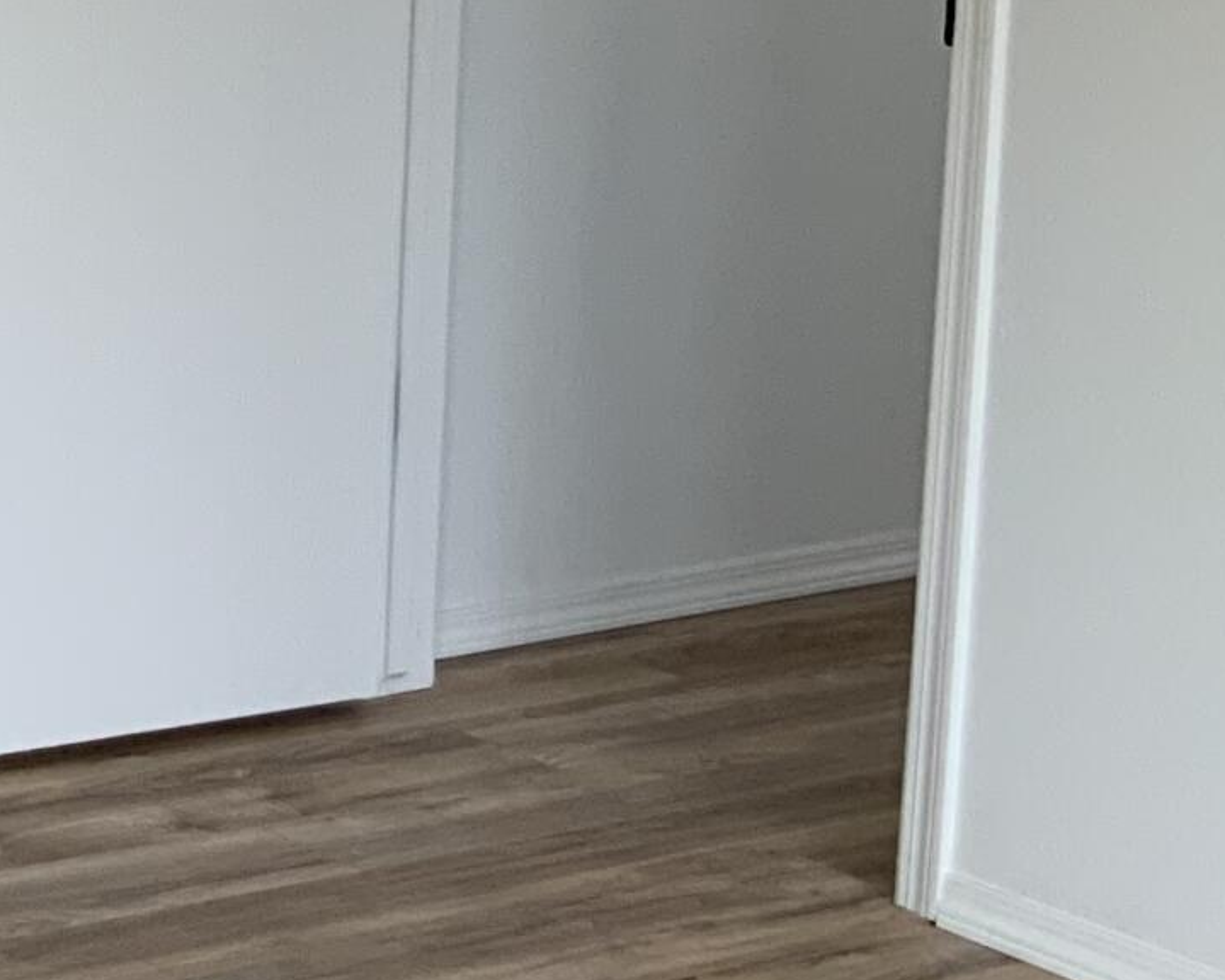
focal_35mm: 118
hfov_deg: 14.0
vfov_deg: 12.9
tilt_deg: -9.2
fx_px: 4278
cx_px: -1128
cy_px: -9
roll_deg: +0.6
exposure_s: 1/120
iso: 50
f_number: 1.8
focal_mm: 3
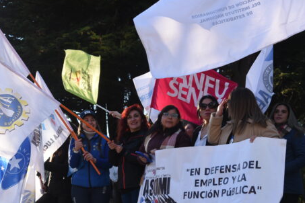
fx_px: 695
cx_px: 133
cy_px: 130
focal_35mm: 82
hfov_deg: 24.7
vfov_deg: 16.6
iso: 400
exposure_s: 1/500
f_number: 5.6
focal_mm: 62
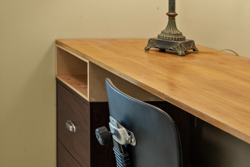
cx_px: -108
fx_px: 417
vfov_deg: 20.6
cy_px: -50
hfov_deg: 26.1
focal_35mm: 60
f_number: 9
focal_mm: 18
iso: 400
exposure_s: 1/3
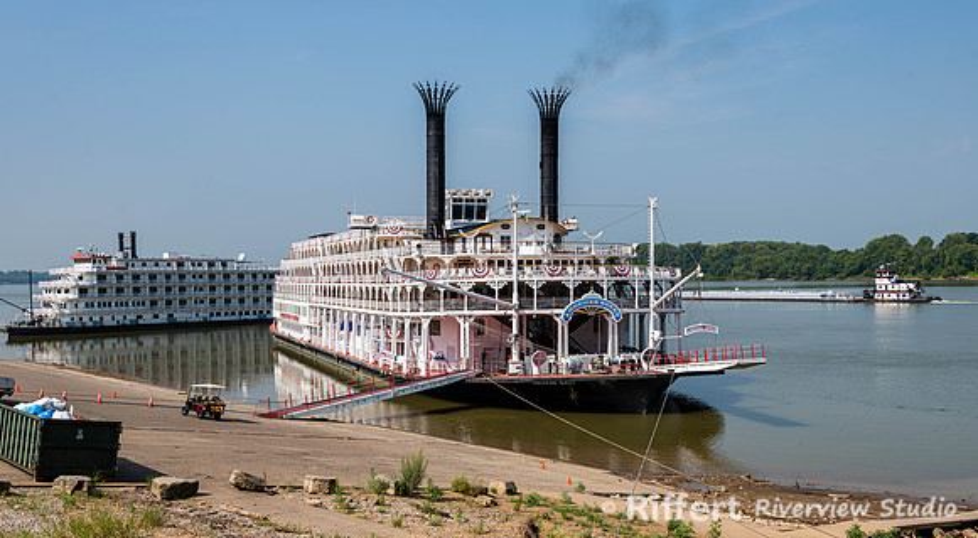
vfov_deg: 29.8
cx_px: 489
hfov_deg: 51.7
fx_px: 1008
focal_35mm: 39
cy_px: 326
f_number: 8
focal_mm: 36
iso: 64
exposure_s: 1/160
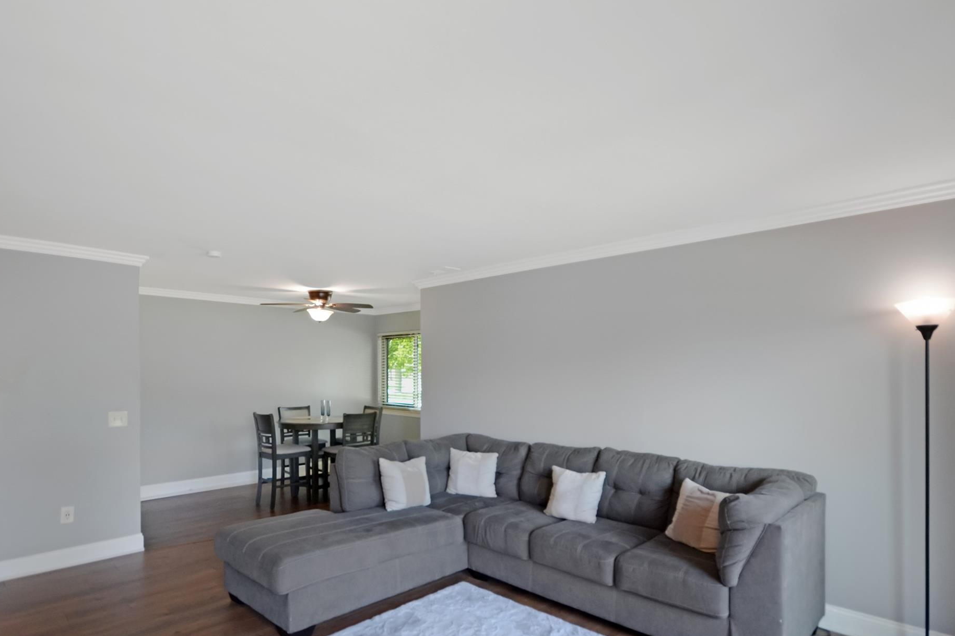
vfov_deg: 63.7
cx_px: 487
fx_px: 511
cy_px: 336
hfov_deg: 86.1
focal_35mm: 19
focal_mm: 11.5
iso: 800
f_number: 4.2
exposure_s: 1/60
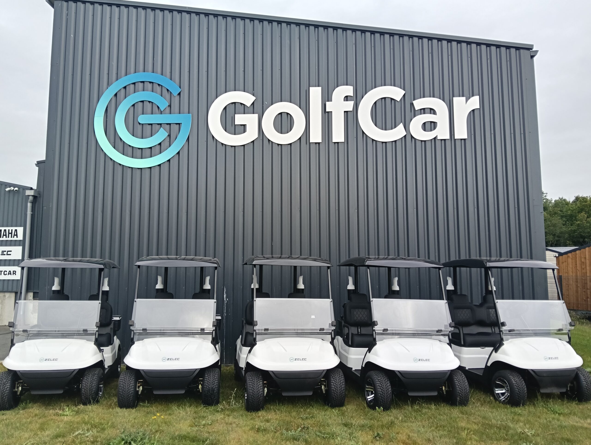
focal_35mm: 27
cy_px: 222
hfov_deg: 65.2
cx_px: 296
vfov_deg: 51.5
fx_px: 462
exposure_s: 1/236
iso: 50
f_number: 1.8
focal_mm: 3.98
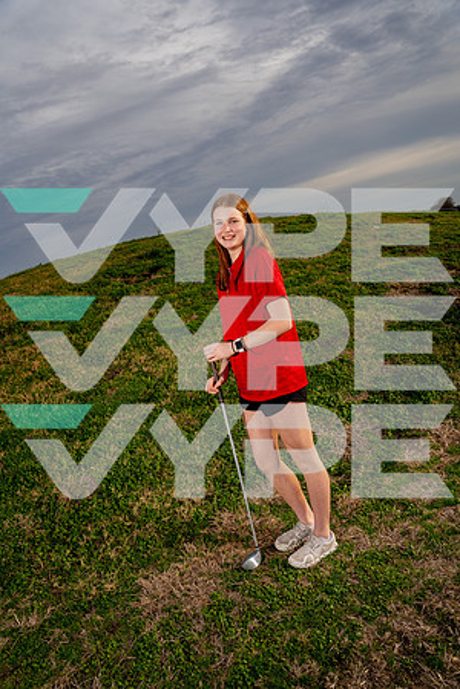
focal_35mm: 25
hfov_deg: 51.3
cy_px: 344
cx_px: 230
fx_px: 479
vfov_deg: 71.5
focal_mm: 25
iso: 100
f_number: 4
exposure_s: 1/1000
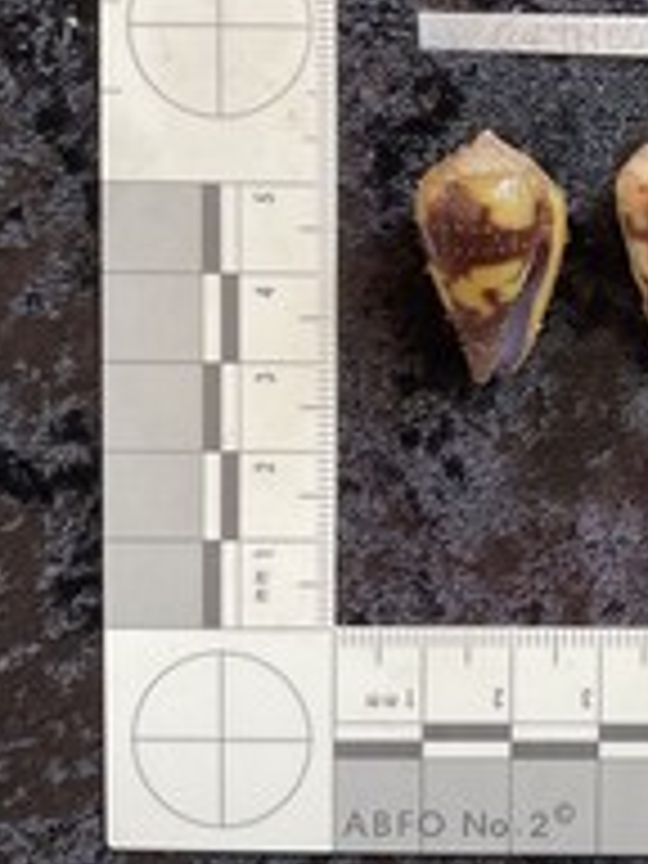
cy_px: 331
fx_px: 1323
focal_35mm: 53
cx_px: 680
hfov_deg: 25.8
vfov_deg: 36.0
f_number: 1.8
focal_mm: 3
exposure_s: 1/50
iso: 40
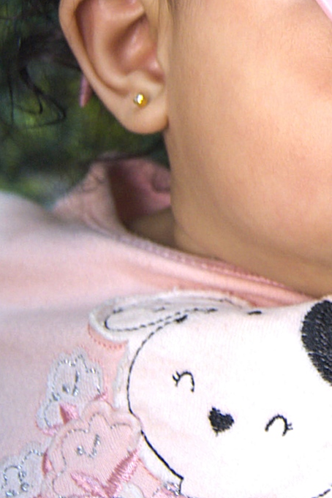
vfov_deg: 18.3
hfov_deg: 12.1
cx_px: 388
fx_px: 1535
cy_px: 137
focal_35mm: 111
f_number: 4.8
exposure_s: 1/50
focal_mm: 28
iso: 250
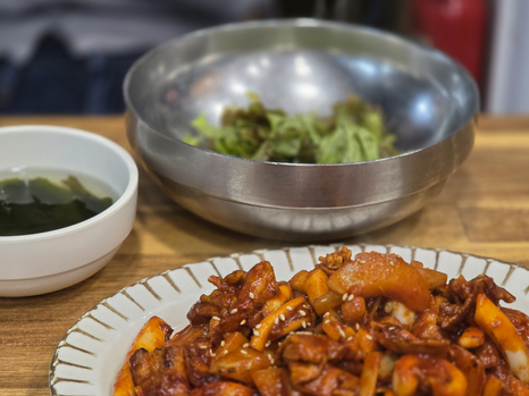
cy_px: 225
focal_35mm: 83
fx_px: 1268
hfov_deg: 23.6
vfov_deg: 17.8
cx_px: 263
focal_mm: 7.9
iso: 320
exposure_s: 1/120
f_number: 2.4
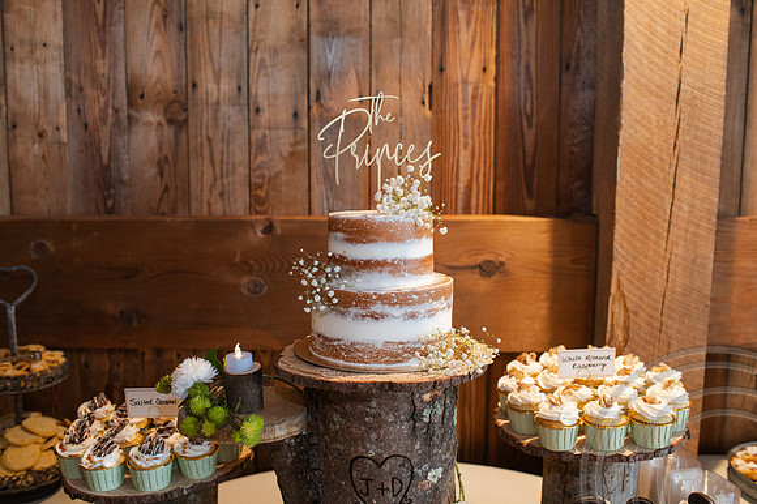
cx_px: 378
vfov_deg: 37.8
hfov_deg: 54.5
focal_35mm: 35
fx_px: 736
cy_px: 252
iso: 2200
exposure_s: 1/200
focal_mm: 35
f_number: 3.5
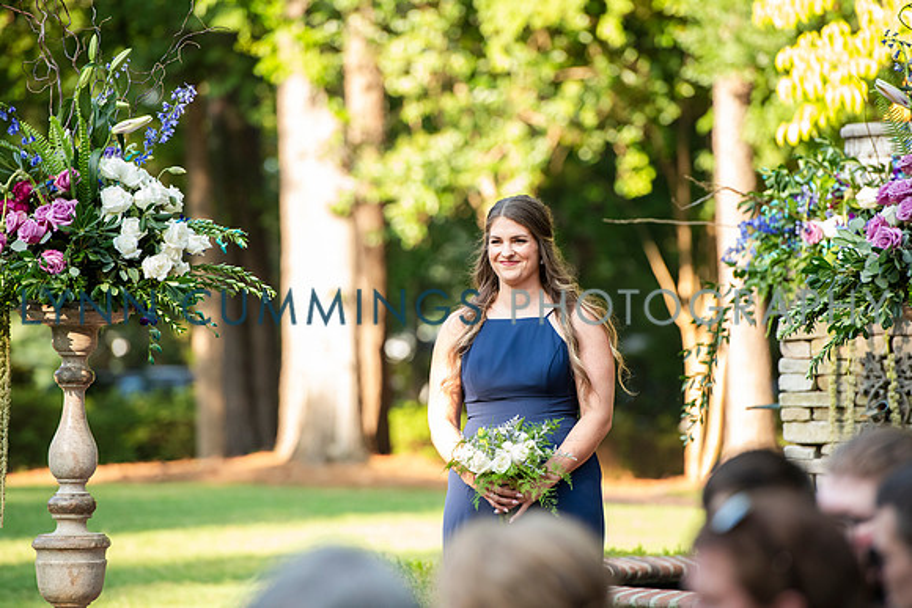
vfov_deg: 6.9
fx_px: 5068
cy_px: 304
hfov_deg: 10.3
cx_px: 456
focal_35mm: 200
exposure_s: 1/400
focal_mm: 200
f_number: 3.5
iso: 800
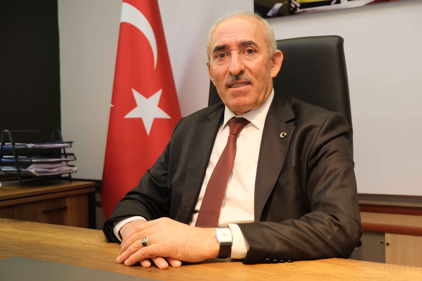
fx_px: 469
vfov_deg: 33.4
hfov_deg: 48.5
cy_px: 140
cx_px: 211
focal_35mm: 40
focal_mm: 26.5
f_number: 3.2
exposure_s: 1/100
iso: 4000
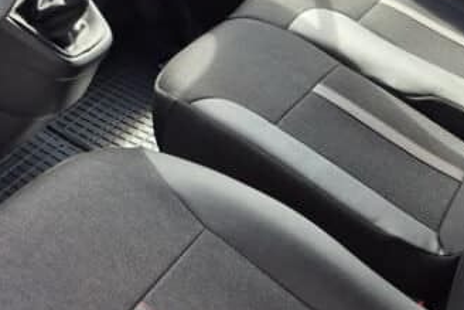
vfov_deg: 23.0
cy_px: -16
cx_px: -13
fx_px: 722
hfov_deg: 32.4
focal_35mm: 56
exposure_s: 1/198
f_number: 1.8
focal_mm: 5.4
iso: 25
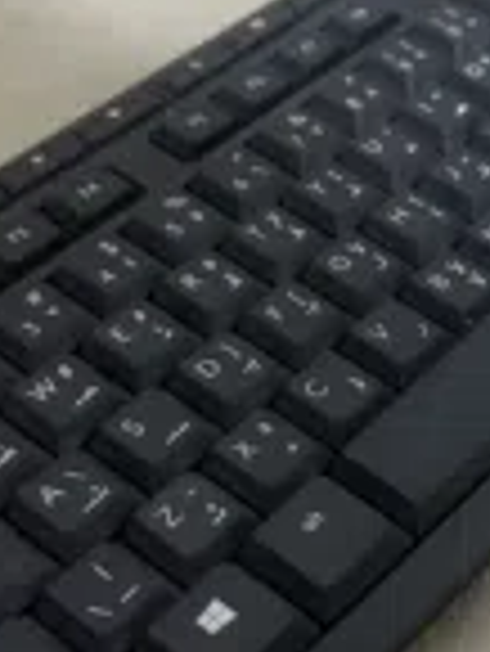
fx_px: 1244
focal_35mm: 66
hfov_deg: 21.6
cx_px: 481
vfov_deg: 29.4
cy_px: 333
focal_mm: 6.86
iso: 1000
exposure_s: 1/33
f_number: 1.78
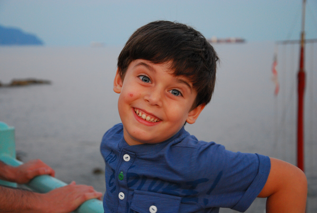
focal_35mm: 72
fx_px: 635
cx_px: 158
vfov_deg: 19.0
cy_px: 106
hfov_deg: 28.0
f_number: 5
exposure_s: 1/30
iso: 800
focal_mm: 48
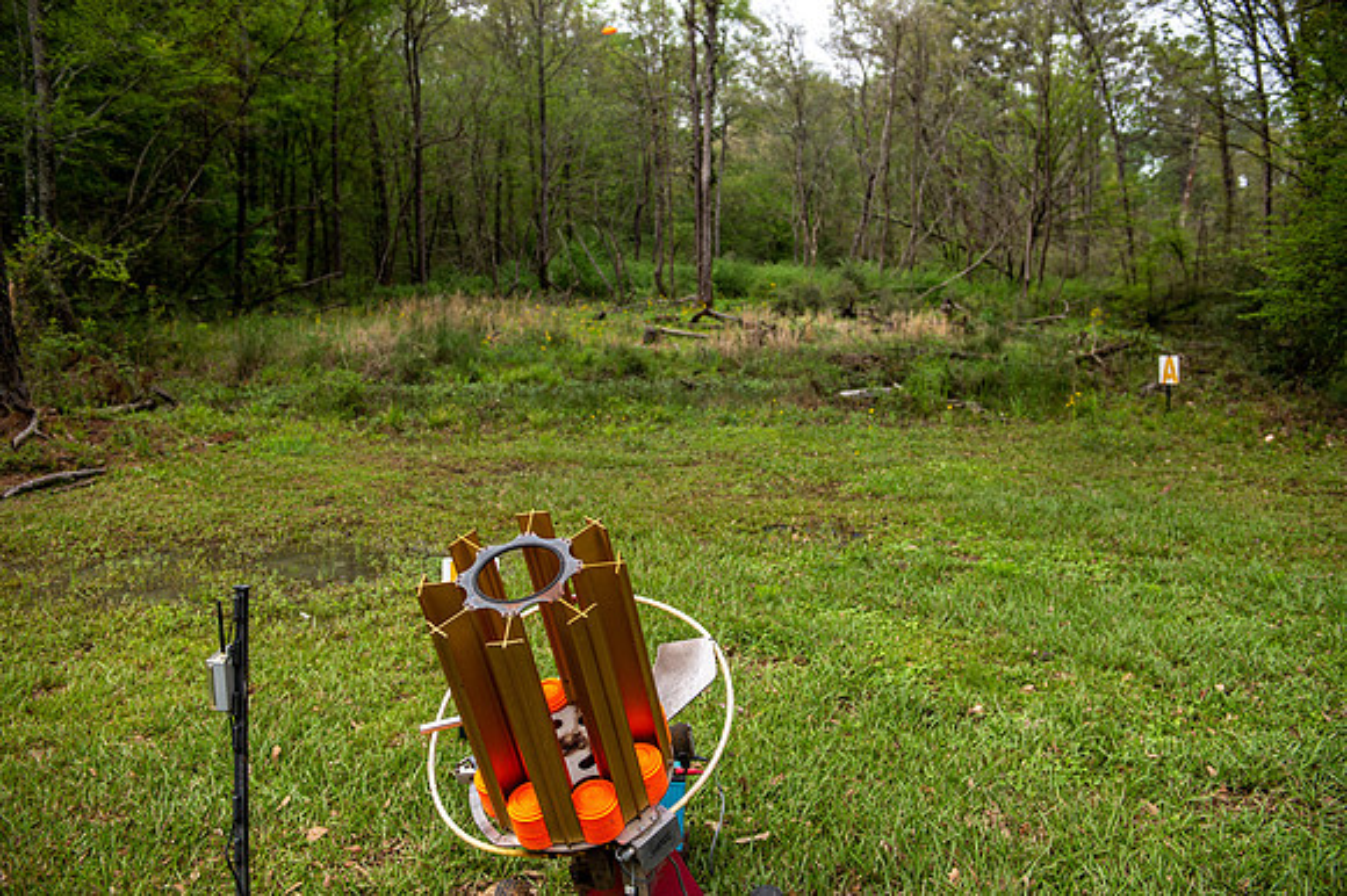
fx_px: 1309
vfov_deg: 37.8
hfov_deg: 54.5
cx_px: 674
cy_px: 448
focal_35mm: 35
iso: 125
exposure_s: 1/1000
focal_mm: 35
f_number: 4
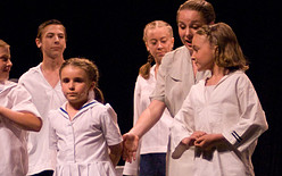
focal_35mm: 179
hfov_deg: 11.7
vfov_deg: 7.3
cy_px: 129
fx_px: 1376
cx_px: 202
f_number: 2.8
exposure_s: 1/320
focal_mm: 50
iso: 1600
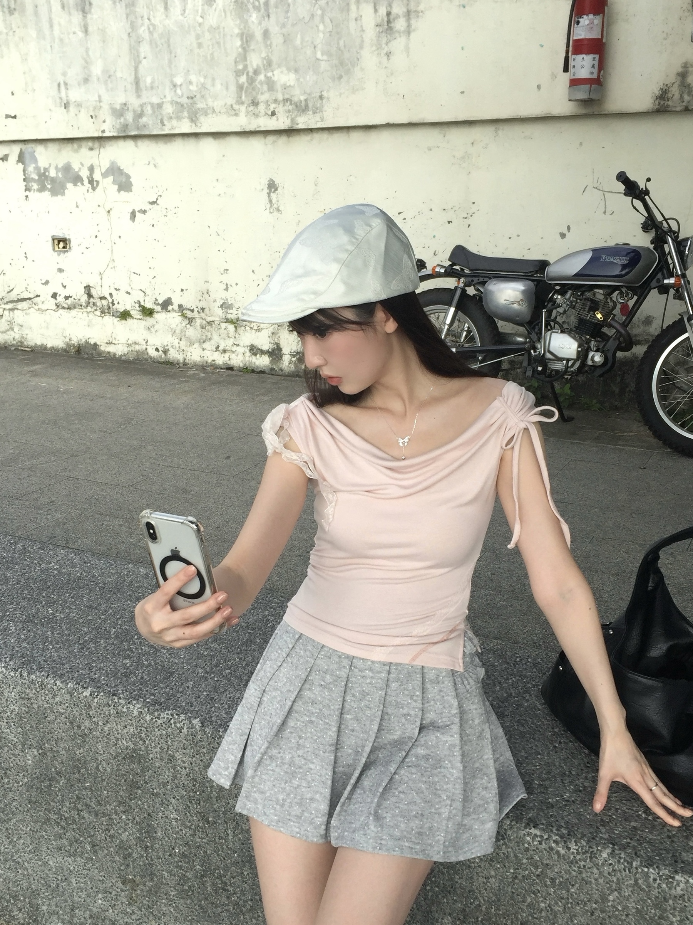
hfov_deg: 48.2
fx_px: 774
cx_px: 346
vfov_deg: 61.7
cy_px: 462
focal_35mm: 29
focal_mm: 4.15
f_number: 2.2
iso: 32
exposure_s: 1/1522
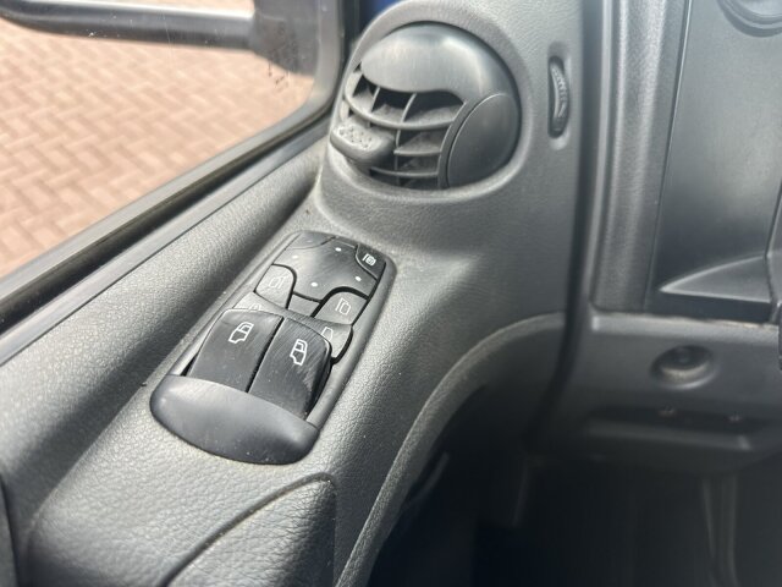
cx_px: 391
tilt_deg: -45.7
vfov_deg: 56.8
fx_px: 542
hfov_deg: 71.6
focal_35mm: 24
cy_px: 294
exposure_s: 1/121
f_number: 1.78
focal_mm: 6.86
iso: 160
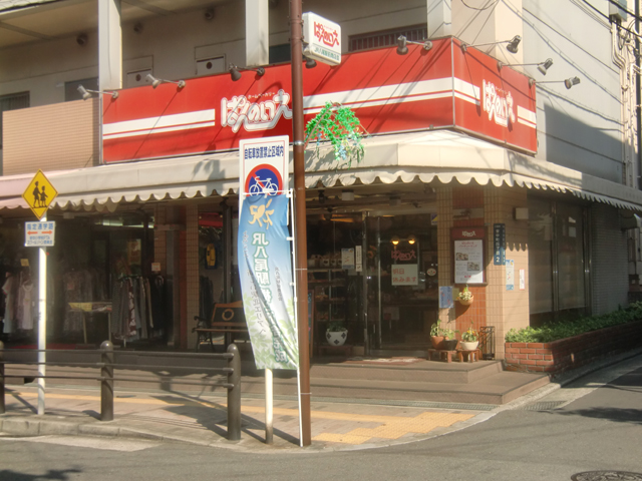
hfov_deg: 40.4
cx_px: 321
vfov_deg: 30.9
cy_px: 240
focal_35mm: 47
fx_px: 872
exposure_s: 1/500
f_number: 4
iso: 64
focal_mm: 8.4
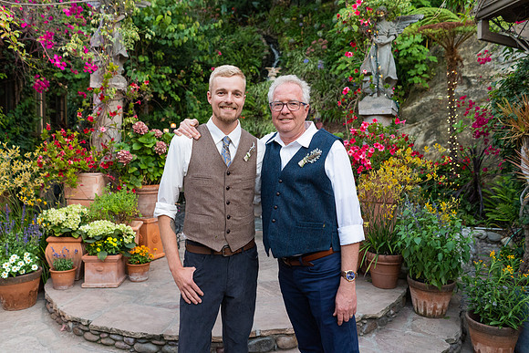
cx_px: 264
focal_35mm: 28
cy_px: 176
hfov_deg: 65.5
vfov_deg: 46.4
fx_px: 412
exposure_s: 1/250
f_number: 3.2
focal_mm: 28
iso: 500
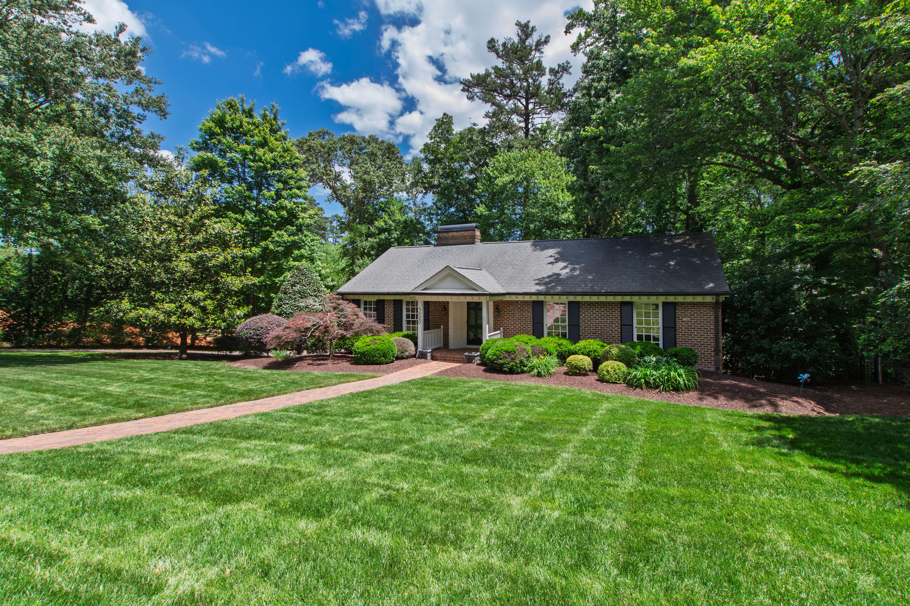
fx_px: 379
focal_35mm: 15
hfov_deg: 100.4
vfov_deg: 77.3
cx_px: 455
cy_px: 303
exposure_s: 1/80
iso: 100
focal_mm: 10
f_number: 8
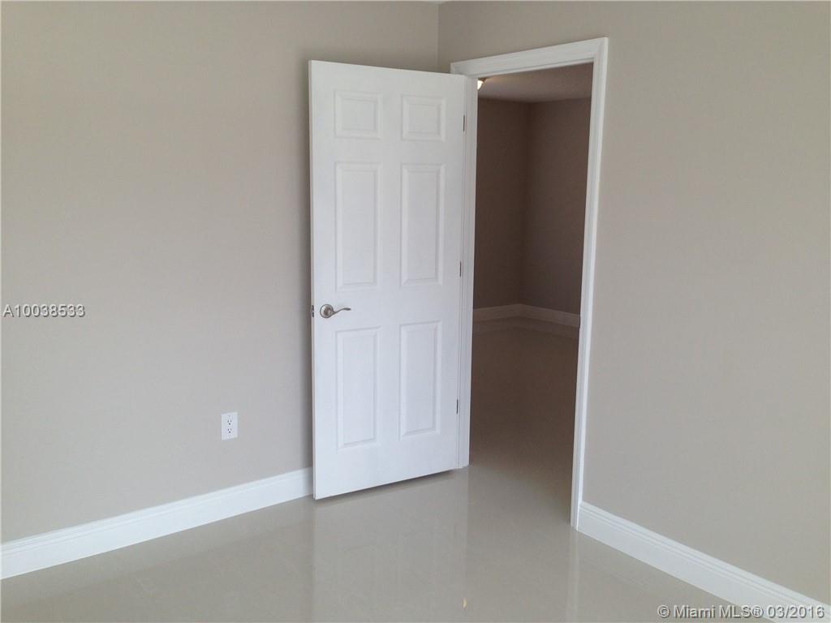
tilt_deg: -8.4
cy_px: 312
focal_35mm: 33
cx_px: 416
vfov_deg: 42.9
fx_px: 792
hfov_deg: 55.4
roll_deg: -1.9
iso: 50
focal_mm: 4.12
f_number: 2.4
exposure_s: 1/134
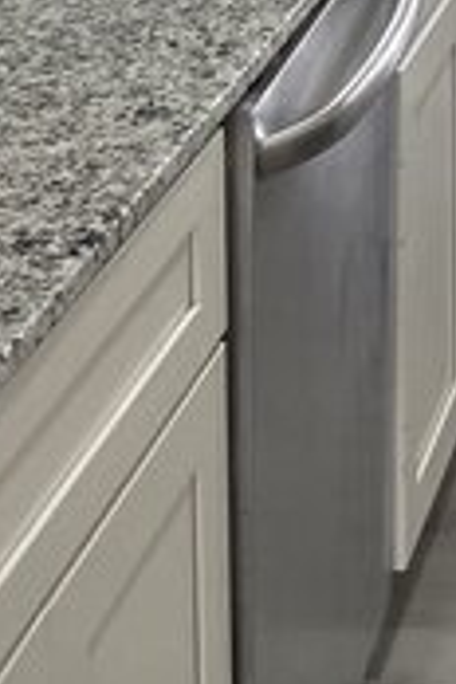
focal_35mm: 124
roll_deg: -0.7
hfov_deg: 10.4
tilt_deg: -6.1
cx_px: 818
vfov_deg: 15.1
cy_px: -397
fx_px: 2356
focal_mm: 4.2
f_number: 1.6
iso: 100
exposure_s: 1/120
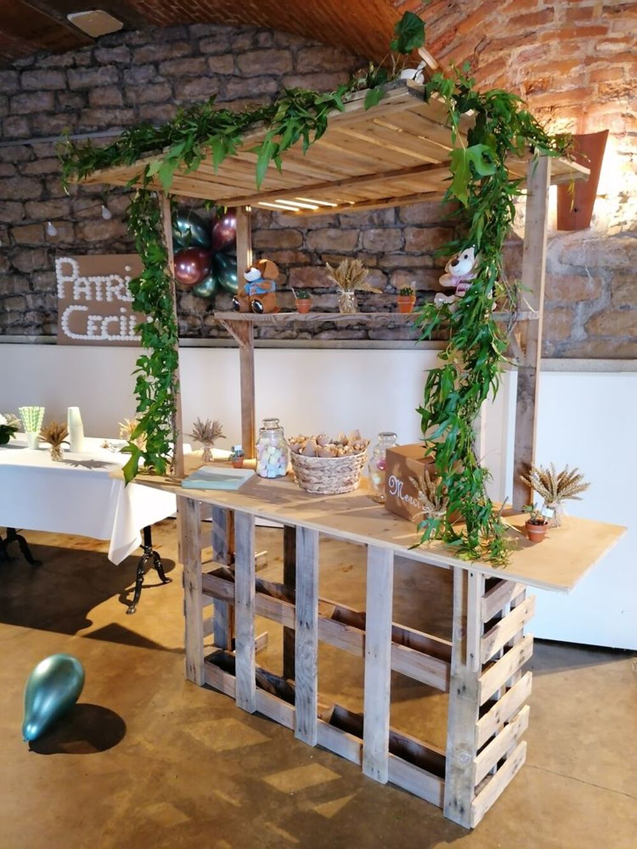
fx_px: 662
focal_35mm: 27
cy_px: 424
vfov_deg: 65.3
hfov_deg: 51.4
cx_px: 318
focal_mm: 4.75
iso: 500
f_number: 1.8
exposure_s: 1/20
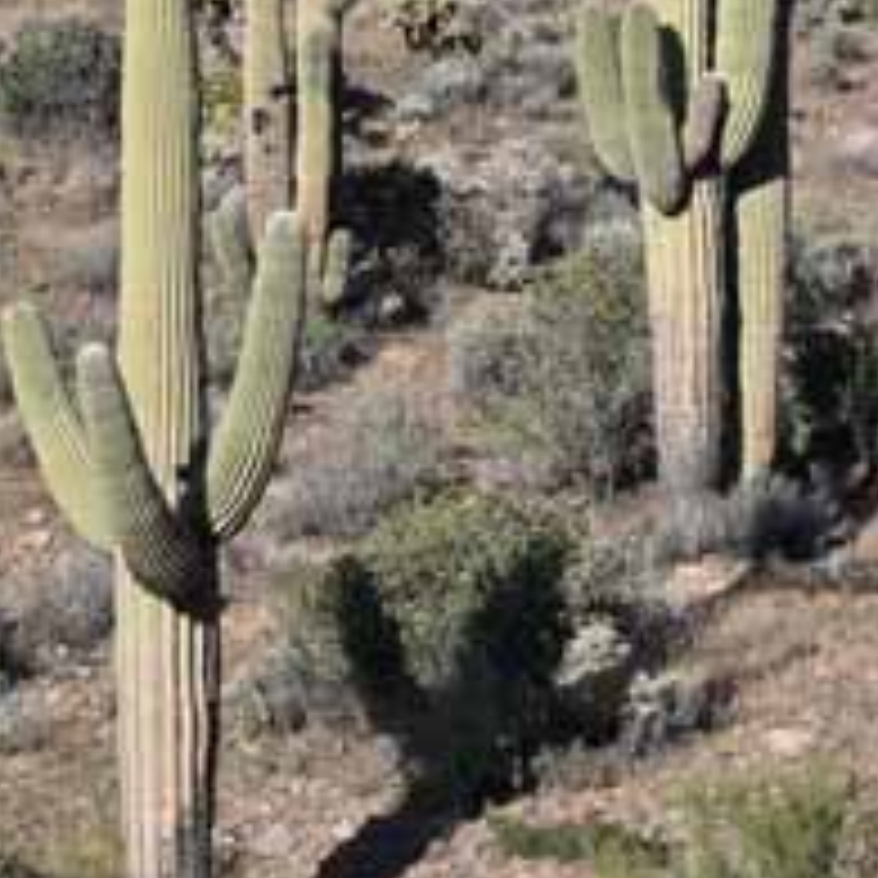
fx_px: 5194
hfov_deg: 9.4
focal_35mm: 181
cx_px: 1243
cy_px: 81
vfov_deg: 9.6
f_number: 5.6
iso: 100
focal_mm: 52
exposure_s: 1/1000
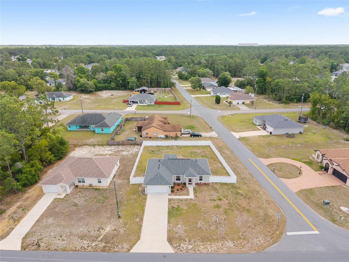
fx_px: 242
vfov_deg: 56.8
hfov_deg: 71.6
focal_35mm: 24
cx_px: 174
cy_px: 131
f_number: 1.8
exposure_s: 1/4000
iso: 300
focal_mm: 8.67
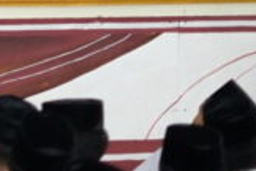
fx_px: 2247
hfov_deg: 6.2
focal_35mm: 316
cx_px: -370
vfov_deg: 4.3
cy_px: -215
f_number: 1.8
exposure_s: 1/125
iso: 2500
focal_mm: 50
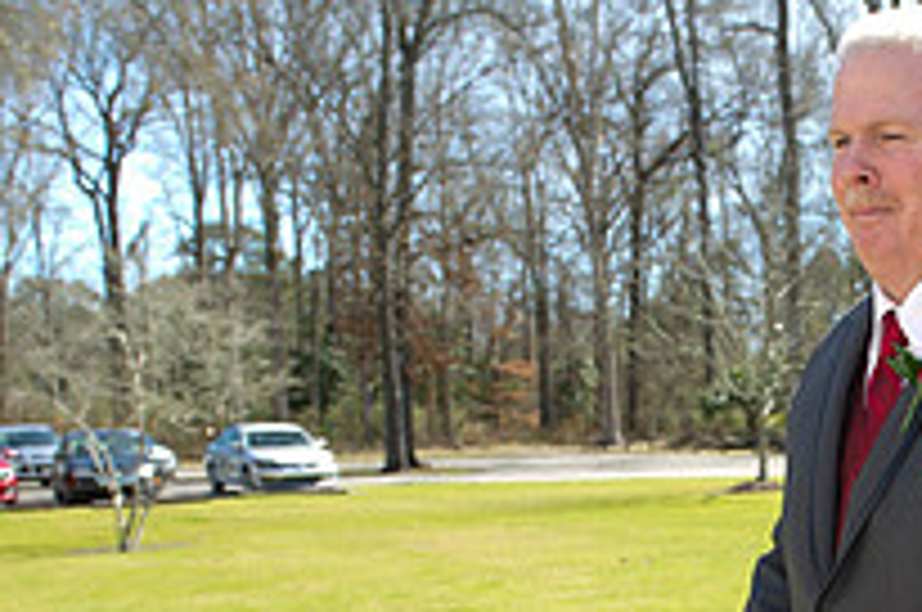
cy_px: 634
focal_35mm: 68
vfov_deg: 19.3
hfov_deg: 28.4
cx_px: 855
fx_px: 1739
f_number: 5.6
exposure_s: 1/200
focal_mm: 24
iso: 100
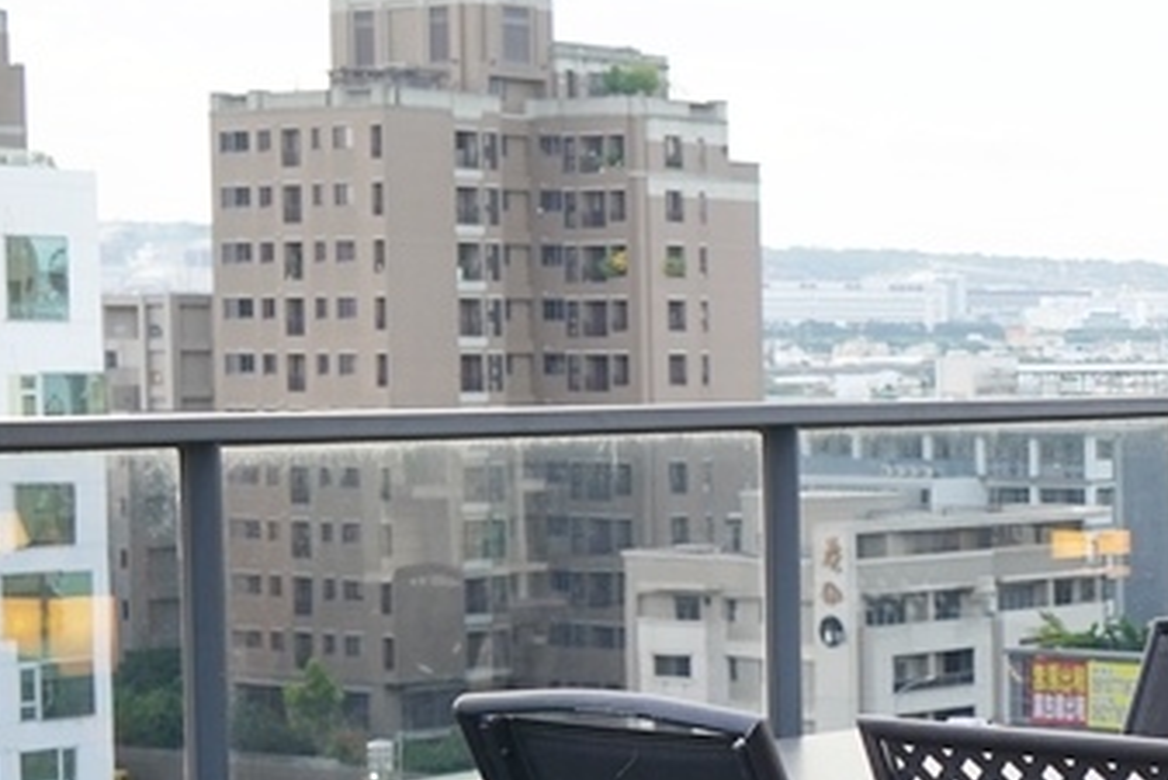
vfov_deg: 13.5
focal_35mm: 101
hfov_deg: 18.1
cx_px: 1726
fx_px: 3278
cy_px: 556
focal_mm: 34
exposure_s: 1/40
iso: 250
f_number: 5.6
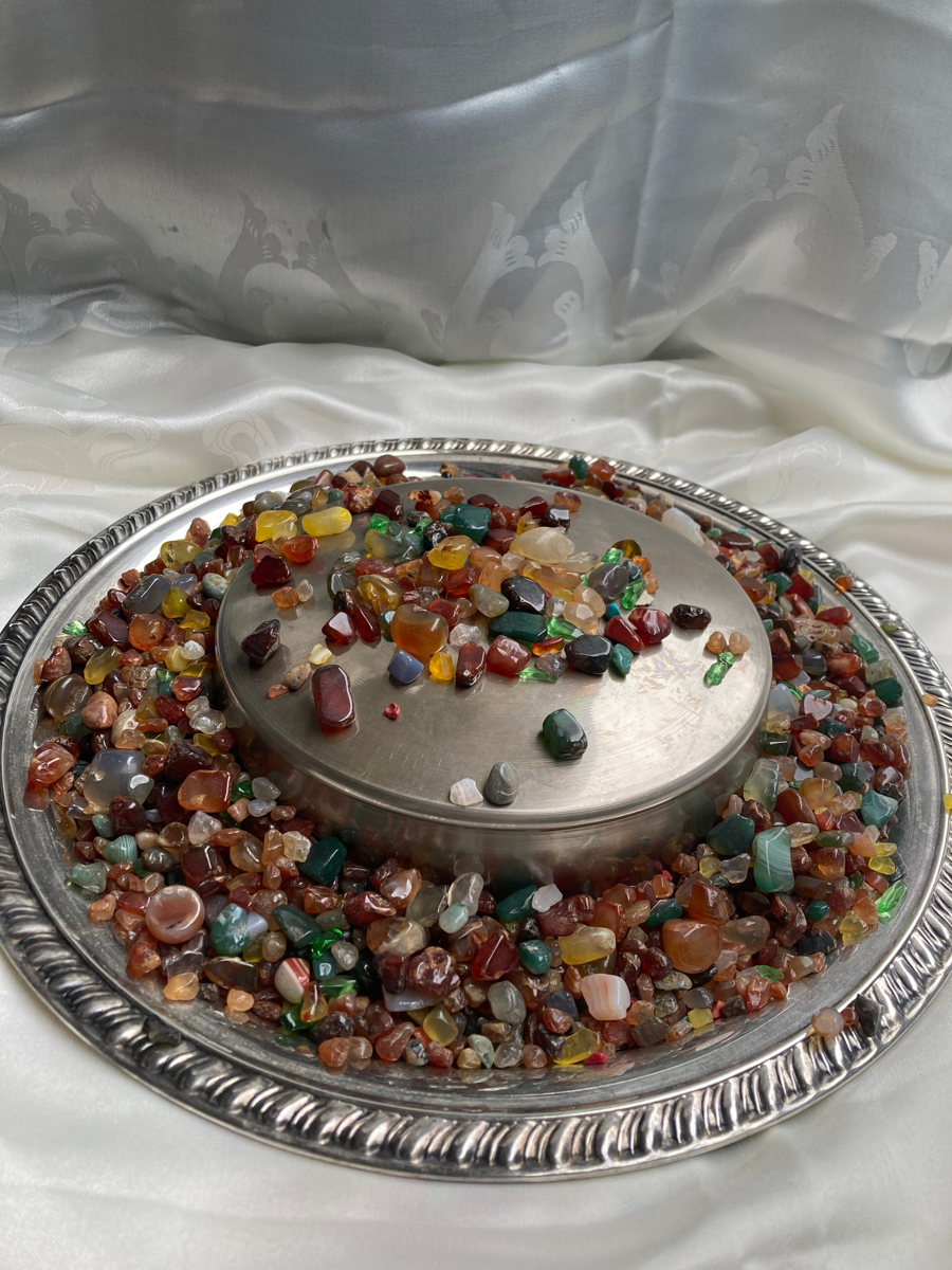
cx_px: 476
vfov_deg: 63.4
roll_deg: -3.5
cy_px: 635
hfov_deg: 49.7
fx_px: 1027
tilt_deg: -37.5
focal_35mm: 28
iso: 25
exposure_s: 1/121
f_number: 1.8
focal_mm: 3.99
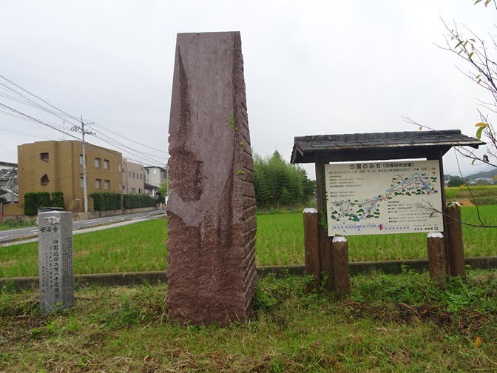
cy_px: 194
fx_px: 359
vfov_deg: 54.9
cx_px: 241
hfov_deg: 69.4
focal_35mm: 25
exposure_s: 1/125
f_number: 3.5
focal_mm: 4.1
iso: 80
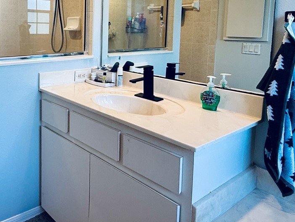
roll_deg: +0.1
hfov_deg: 52.6
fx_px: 273
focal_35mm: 32
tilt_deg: -3.1
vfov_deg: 42.5
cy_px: 51
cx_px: 54
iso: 125
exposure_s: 1/120
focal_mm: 2.22
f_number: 2.2
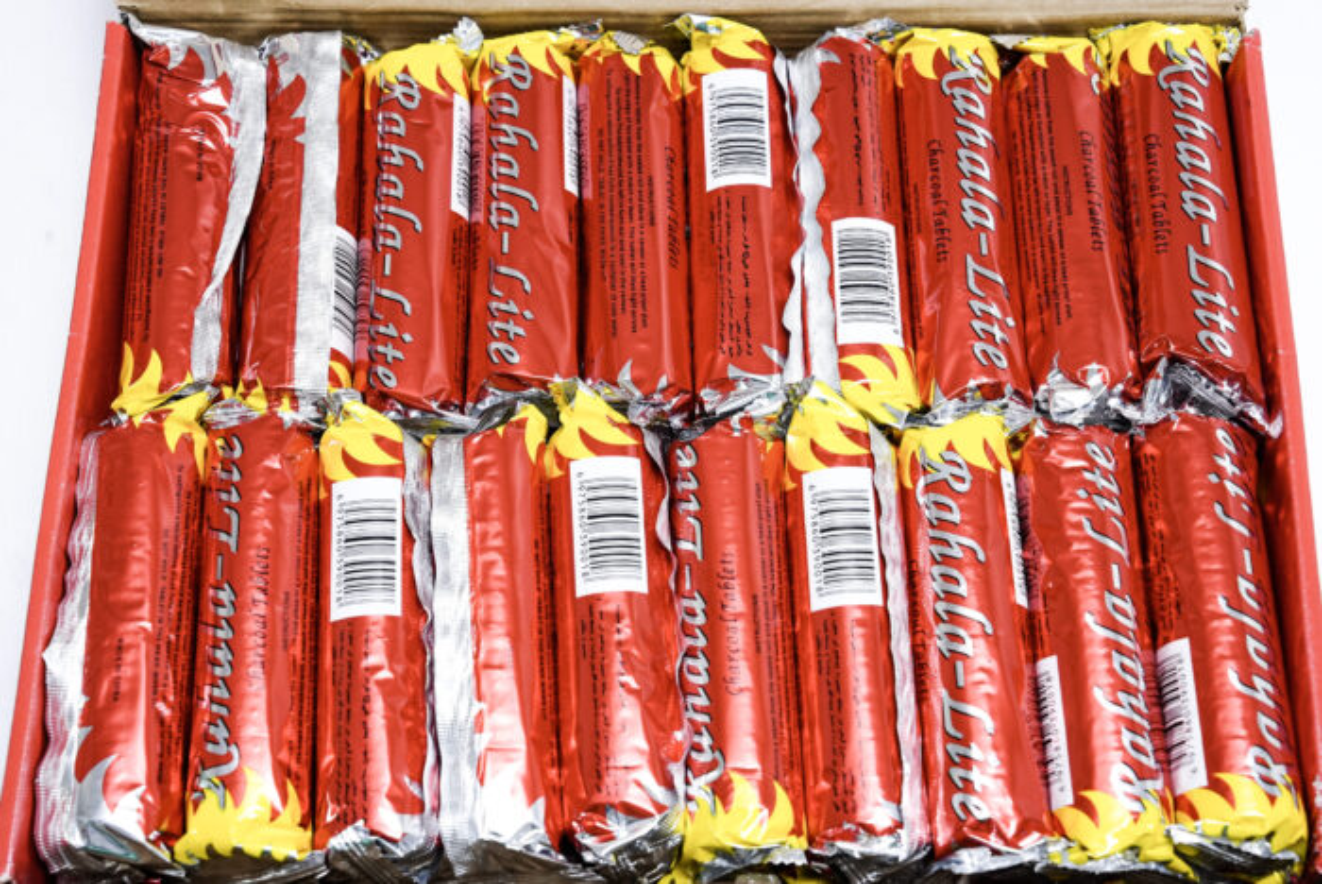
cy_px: 442
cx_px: 661
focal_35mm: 63
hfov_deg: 31.9
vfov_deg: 21.6
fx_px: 2315
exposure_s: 1/250
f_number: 8
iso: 3200
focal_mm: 63
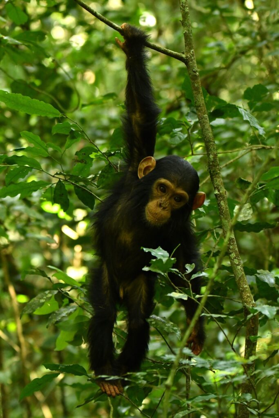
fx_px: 3225
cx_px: 140
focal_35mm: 278
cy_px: 209
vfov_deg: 7.4
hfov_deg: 5.0
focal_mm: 185
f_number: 5.3
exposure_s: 1/160
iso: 3200
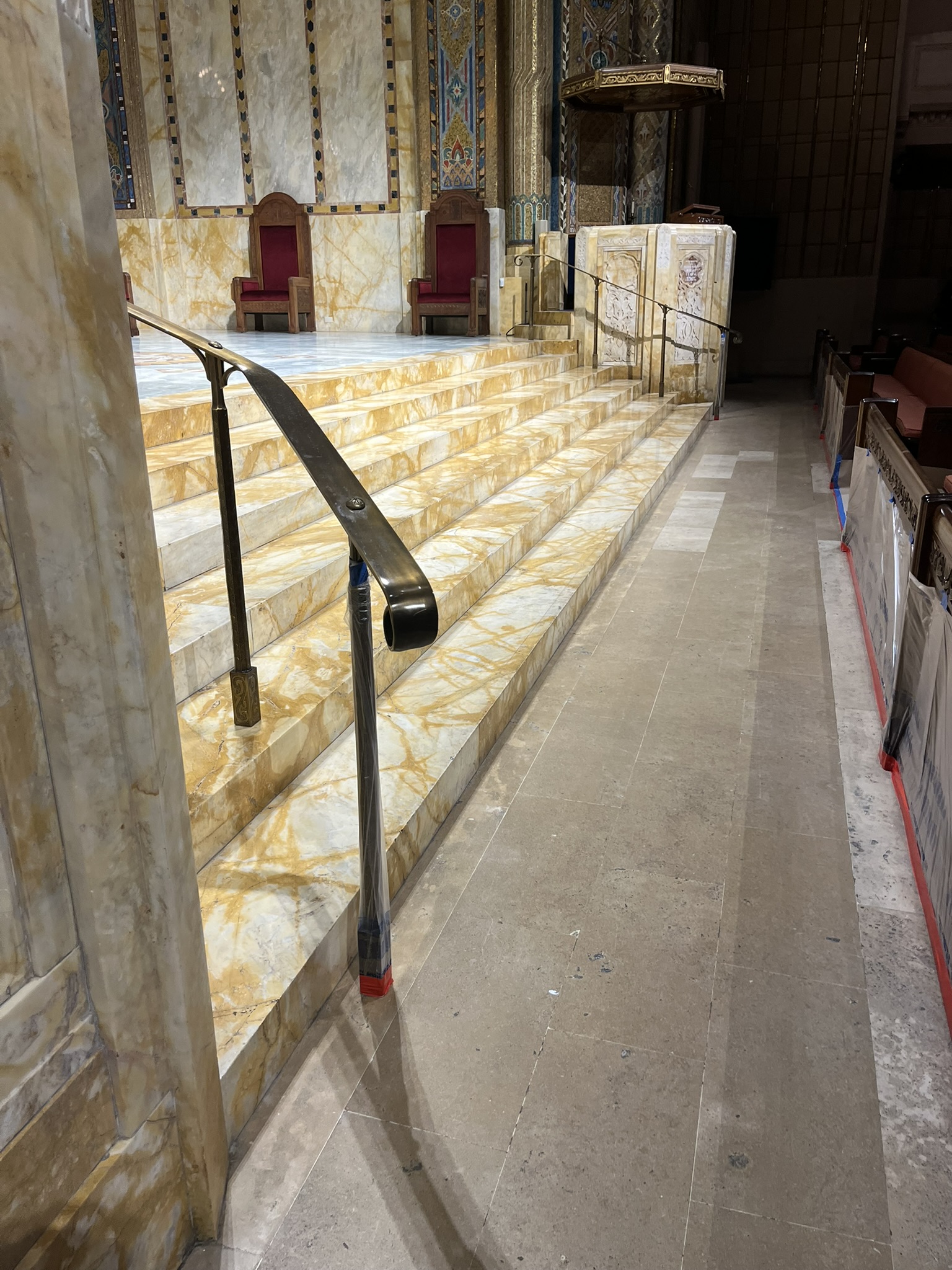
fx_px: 953
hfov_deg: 53.1
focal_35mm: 26
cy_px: 635
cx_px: 476
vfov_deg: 67.3
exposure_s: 1/120
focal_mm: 5.1
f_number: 1.6
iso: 125
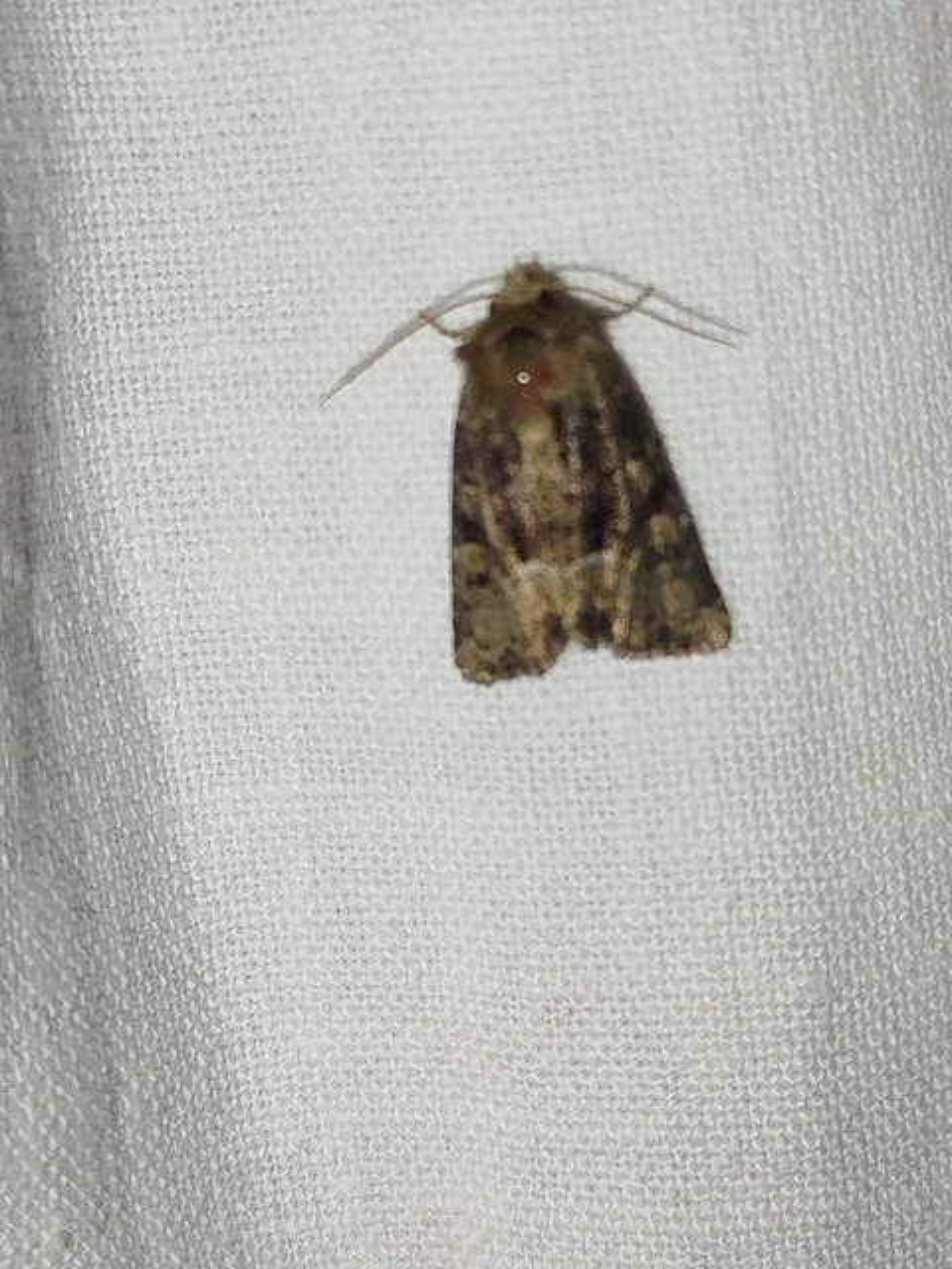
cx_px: 476
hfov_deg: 19.9
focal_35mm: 74
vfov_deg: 26.3
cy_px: 634
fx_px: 2714
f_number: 1.7
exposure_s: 1/50
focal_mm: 5.31
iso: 50
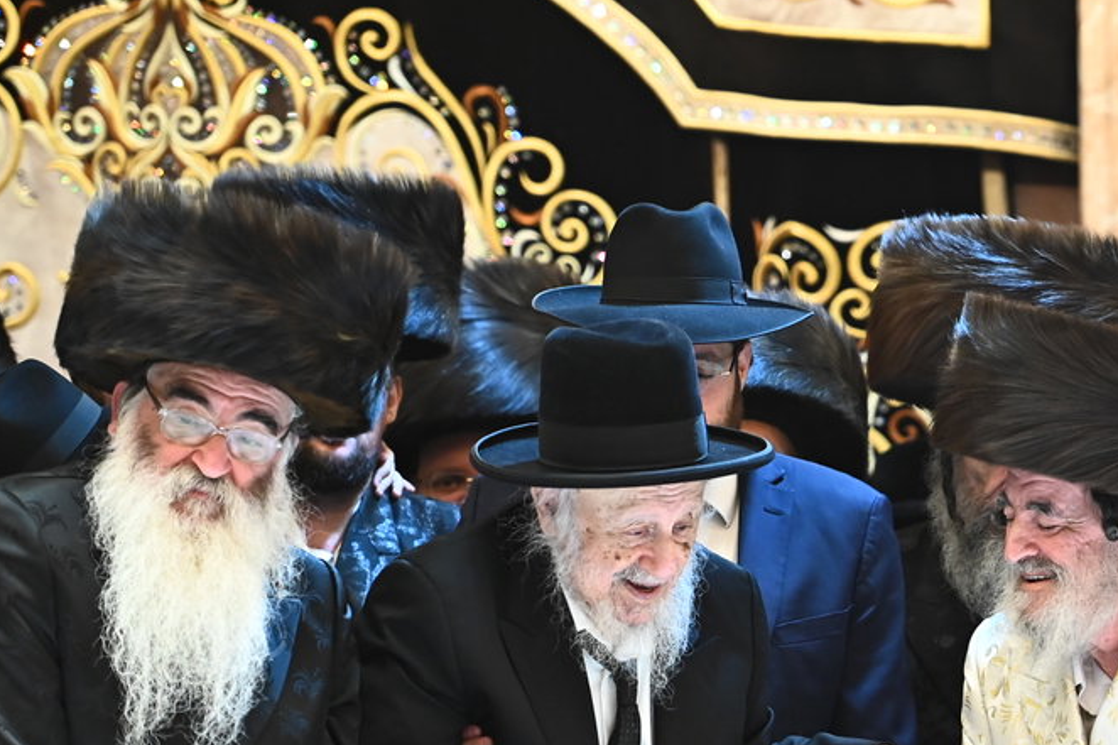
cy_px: 631
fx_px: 9190
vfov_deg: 4.6
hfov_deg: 6.9
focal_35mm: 296
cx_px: 1066
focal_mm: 140
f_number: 4
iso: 2500
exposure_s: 1/200
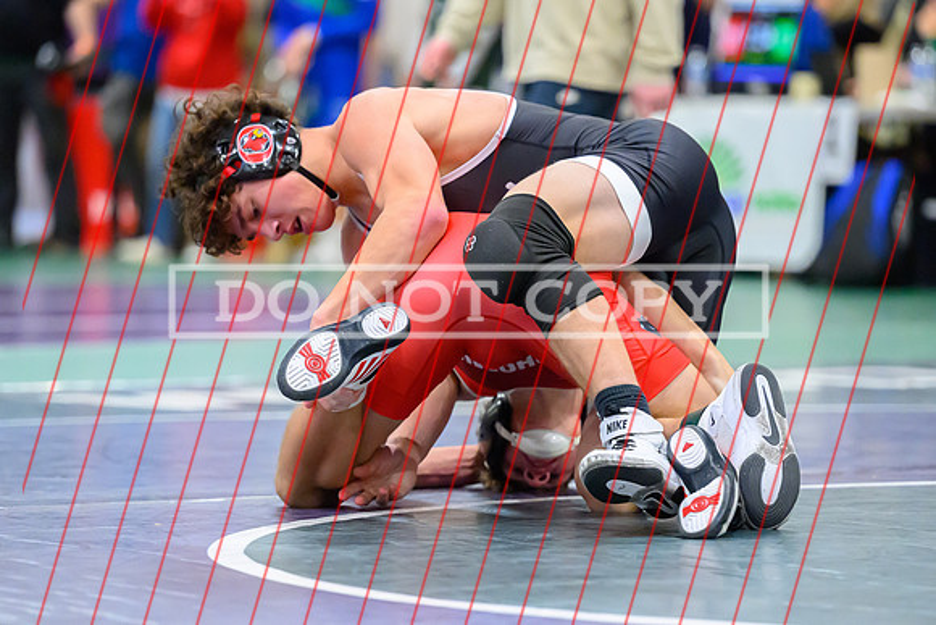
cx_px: 461
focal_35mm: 217
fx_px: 5632
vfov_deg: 6.3
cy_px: 304
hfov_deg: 9.5
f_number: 2.8
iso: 8000
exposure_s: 1/640
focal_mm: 160
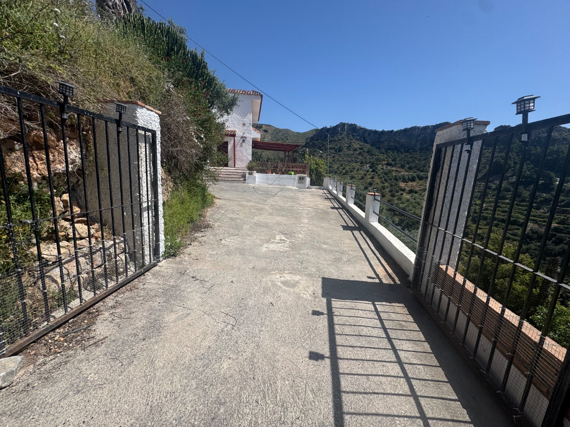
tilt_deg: -9.6
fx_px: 231
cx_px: 285
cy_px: 214
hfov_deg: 102.1
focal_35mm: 14
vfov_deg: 85.7
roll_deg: -2.7
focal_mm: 2.22
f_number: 2.2
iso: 50
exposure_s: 1/3106
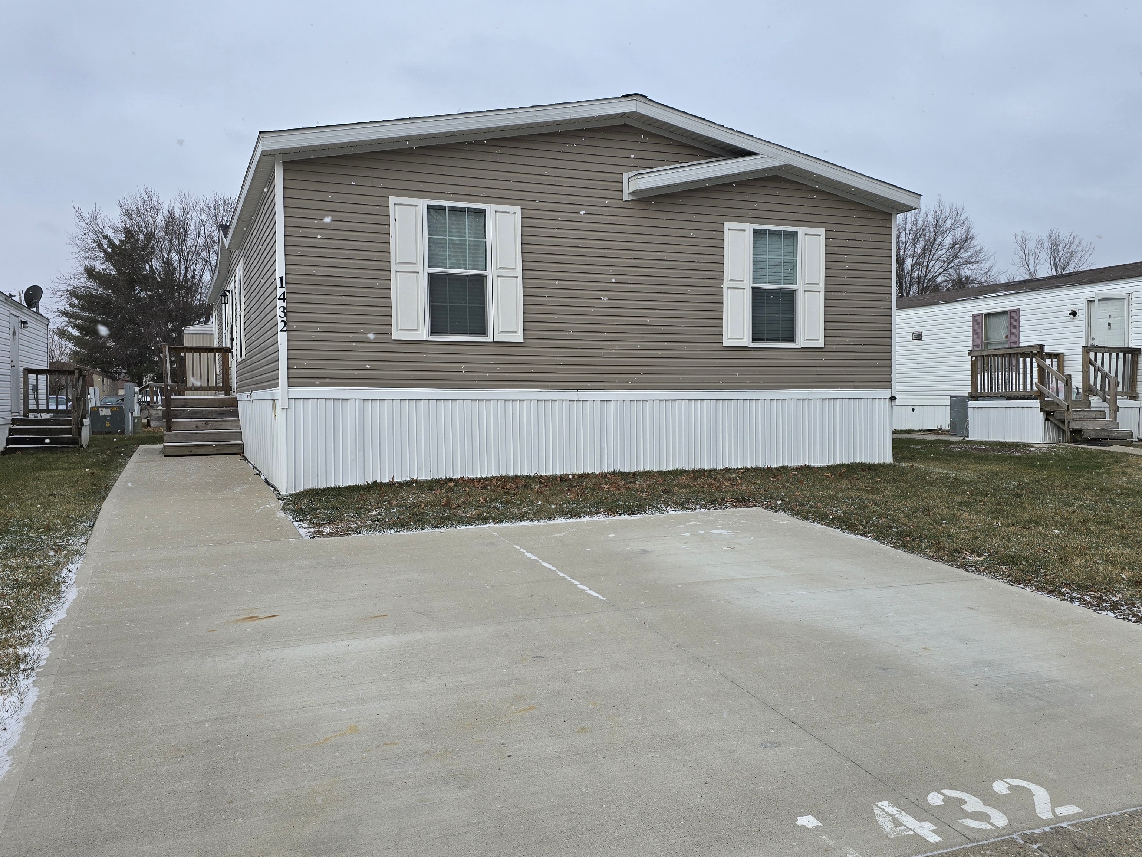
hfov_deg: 69.4
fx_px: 825
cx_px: 574
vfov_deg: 54.9
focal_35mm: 25
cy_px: 422
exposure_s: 1/717
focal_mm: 6.3
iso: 12
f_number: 1.7
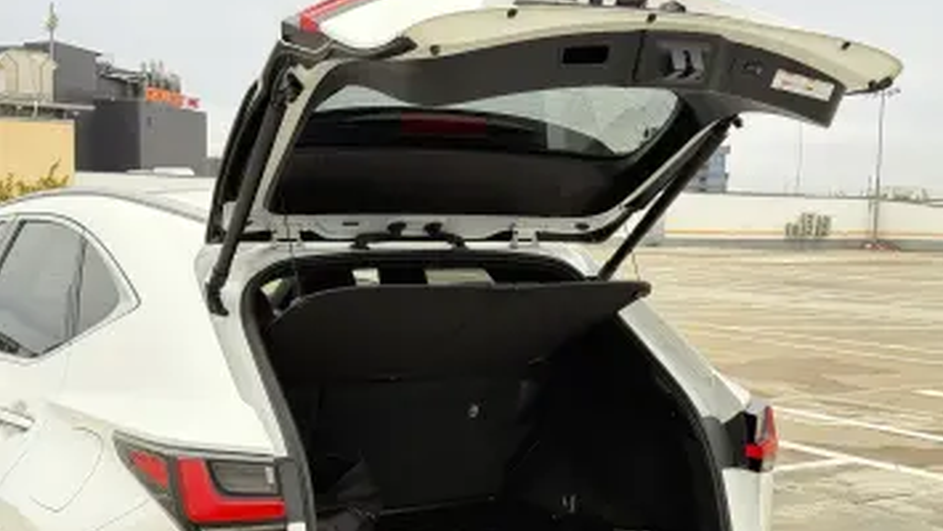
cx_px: 475
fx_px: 1326
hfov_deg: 39.2
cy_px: 342
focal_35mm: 53
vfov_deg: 22.6
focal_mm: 6.76
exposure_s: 1/213
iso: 200
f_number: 1.78
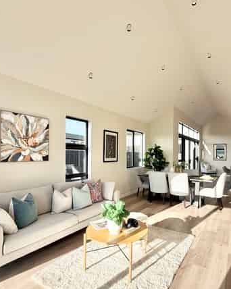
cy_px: 154
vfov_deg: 77.6
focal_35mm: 21
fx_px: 180
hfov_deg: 65.0
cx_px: 136
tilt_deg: -0.3
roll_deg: -0.8
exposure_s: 1/613
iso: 40
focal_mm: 2.22
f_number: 2.2
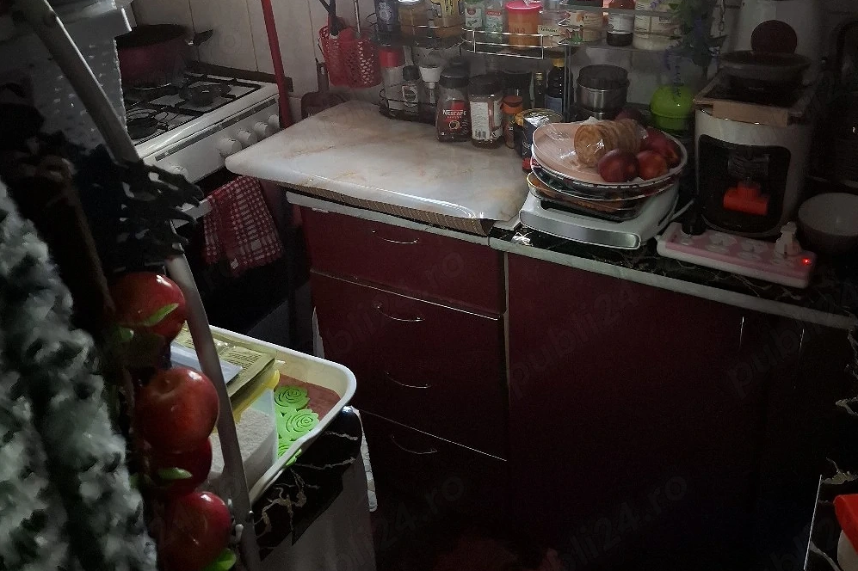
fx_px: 762
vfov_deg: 39.8
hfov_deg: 58.7
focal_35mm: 32
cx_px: 429
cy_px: 130
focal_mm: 5.54
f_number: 1.8
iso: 320
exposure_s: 1/33
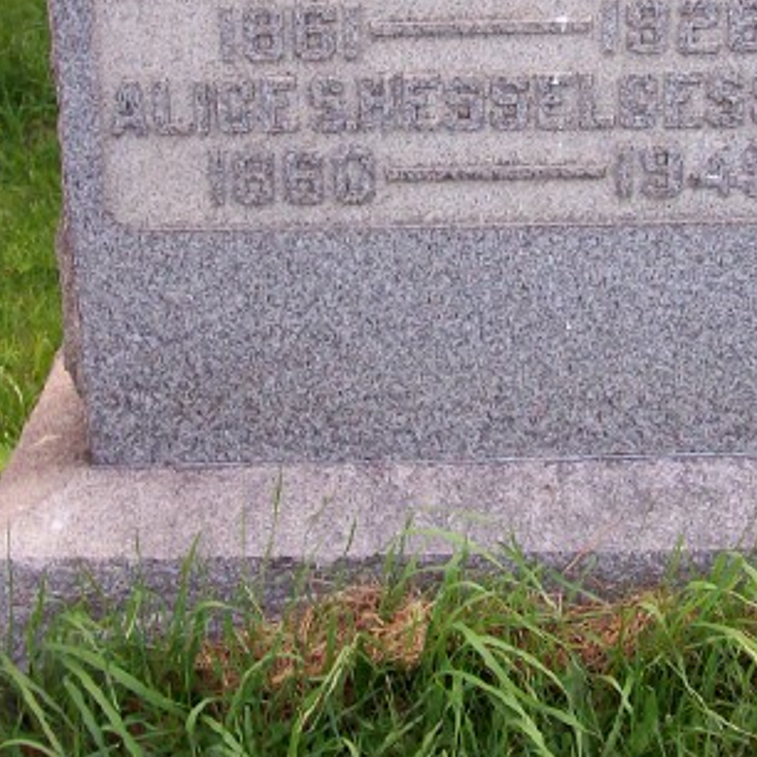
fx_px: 1831
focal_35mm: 74
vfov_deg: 22.8
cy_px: 69
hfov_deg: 23.3
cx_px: 503
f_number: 2.7
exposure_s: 1/66.4
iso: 80
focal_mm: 6
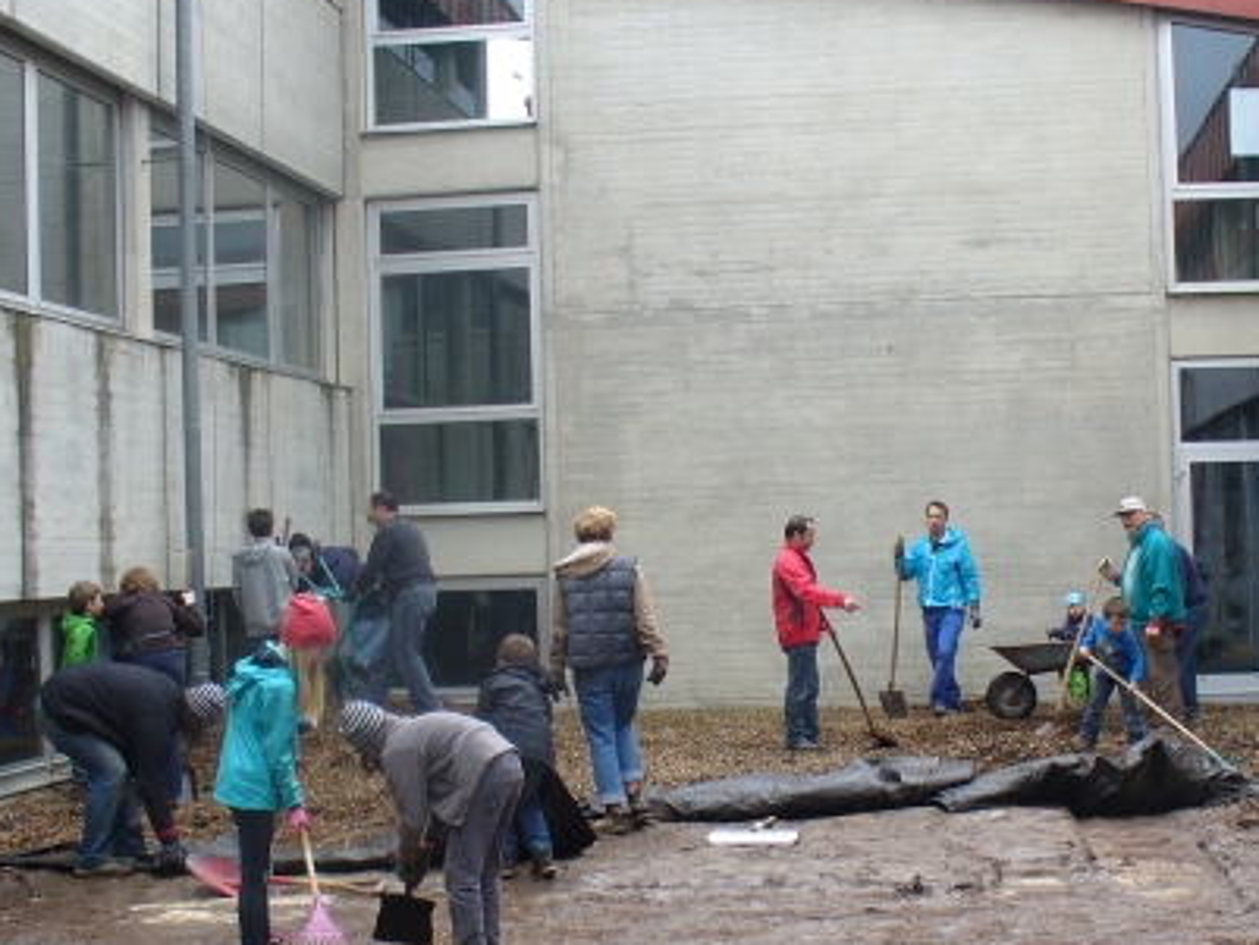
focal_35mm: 59
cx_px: 769
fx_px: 2146
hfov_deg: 32.6
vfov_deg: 24.8
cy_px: 556
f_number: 2.8
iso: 80
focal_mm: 6.1
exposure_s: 1/125
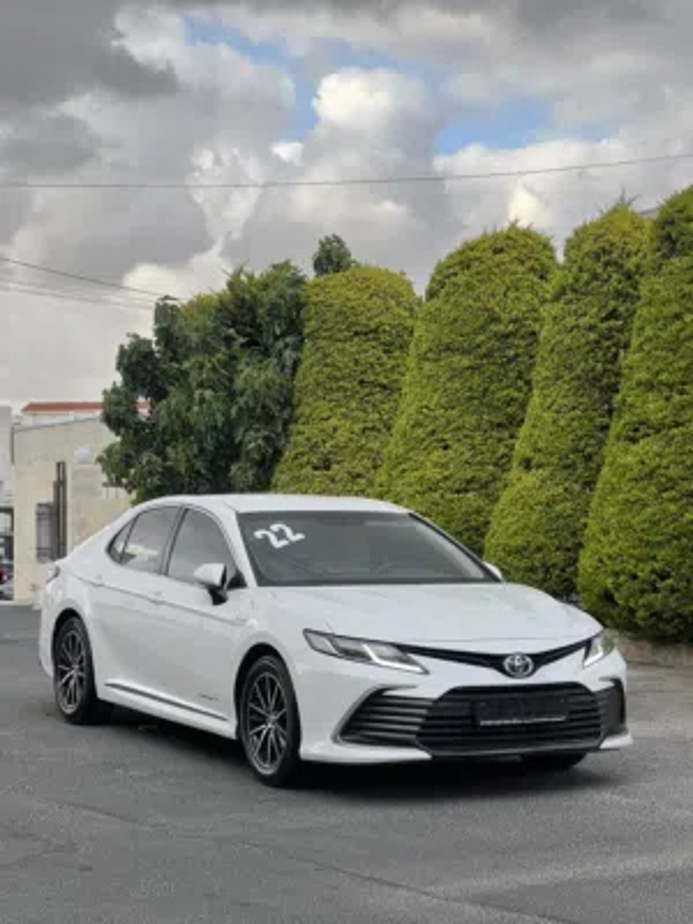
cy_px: 462
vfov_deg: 25.3
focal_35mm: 77
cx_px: 346
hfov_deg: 19.1
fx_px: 2055
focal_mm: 9
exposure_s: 1/121
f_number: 2.8
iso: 32
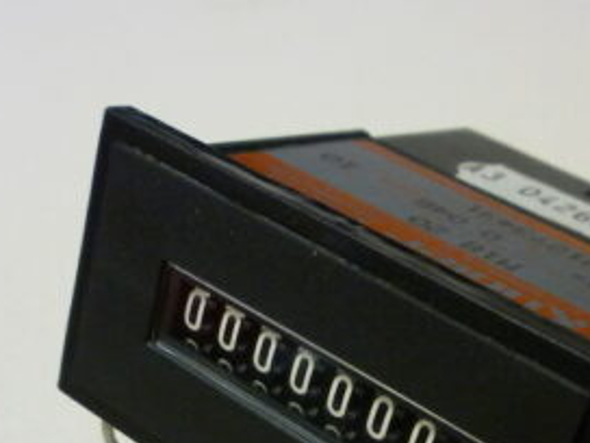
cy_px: 434
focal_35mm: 64
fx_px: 1091
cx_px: 377
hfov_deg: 30.1
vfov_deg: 22.1
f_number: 3.3
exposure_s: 1/25
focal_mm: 5.2
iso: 400
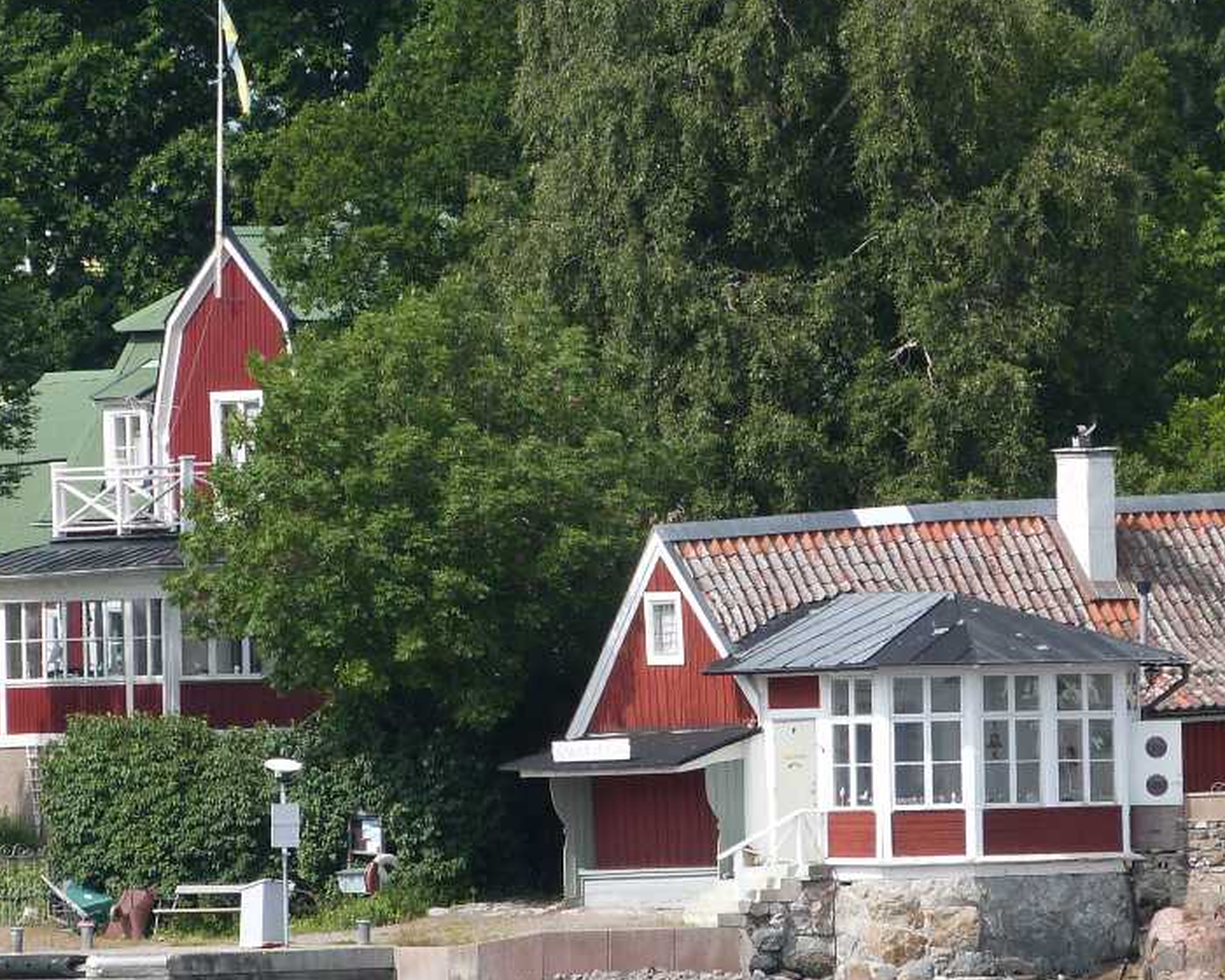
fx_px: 24944
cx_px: 528
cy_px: 483
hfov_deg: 2.8
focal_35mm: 688
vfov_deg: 2.3
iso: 100
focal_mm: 74
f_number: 5.6
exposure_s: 1/320
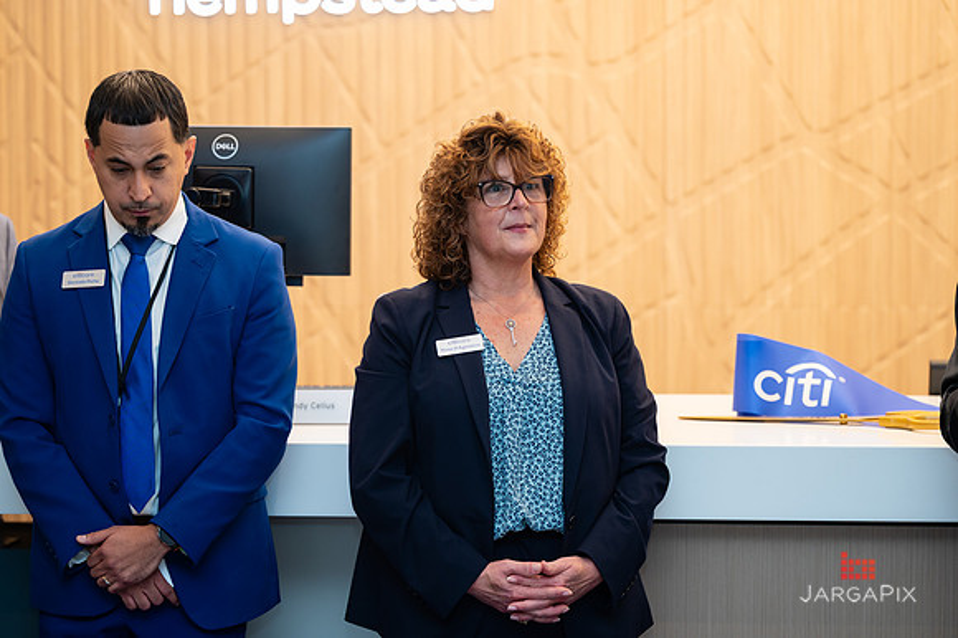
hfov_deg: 23.1
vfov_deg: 15.5
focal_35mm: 88
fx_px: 2345
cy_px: 319
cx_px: 479
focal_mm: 87
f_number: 3.2
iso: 400
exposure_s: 1/200
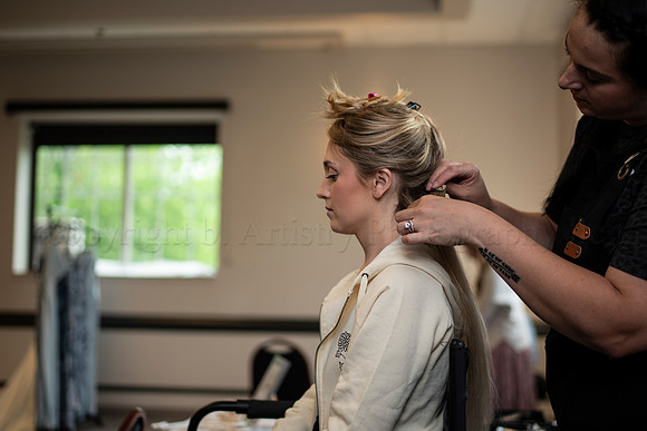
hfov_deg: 39.5
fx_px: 900
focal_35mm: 50
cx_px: 311
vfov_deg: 27.0
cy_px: 207
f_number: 1.8
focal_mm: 45
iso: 200
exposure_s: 1/160
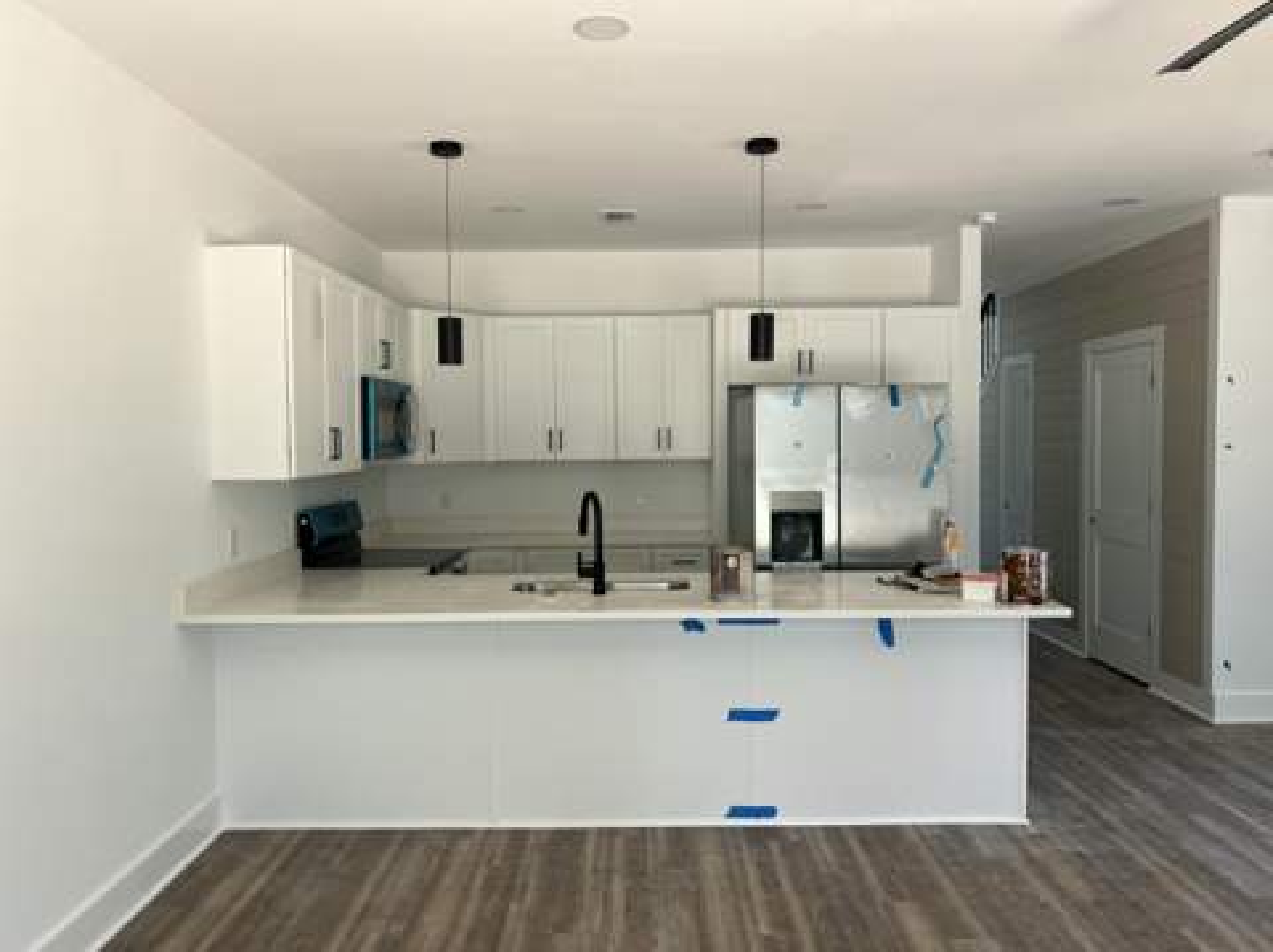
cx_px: 636
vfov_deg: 53.0
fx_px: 955
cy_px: 476
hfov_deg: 67.4
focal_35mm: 26
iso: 80
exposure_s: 1/121
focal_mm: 5.7
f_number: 1.5
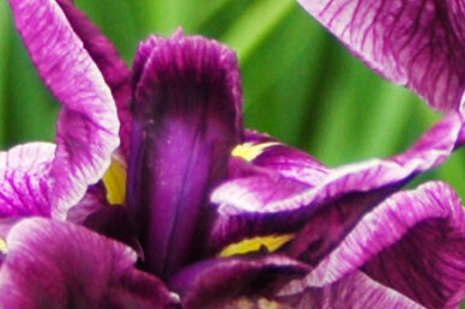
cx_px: 509
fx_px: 3833
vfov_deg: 4.6
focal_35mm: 297
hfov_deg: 6.9
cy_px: -198
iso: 200
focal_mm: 30
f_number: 2.8
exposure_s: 1/800
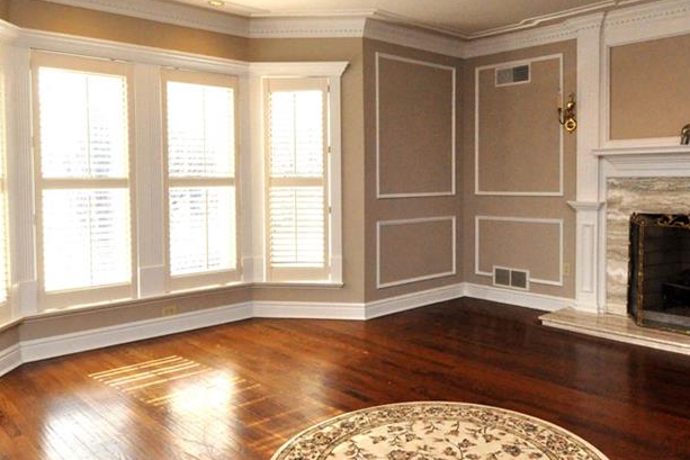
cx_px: 388
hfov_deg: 61.7
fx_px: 575
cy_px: 204
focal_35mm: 30
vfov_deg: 43.6
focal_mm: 12
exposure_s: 1/200
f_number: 13
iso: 2500
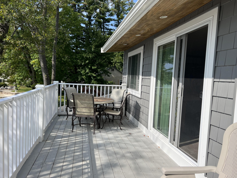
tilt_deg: -4.6
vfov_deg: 53.1
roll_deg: -2.8
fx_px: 178
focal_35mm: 26
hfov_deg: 67.3
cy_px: 89
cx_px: 118
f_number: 1.5
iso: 50
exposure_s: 1/4115
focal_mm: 5.7
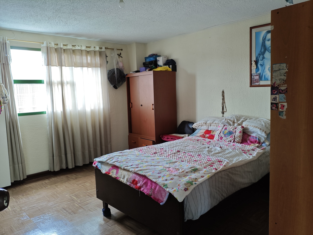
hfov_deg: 67.3
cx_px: 156
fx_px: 235
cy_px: 118
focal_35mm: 26
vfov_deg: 53.1
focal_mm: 4.94
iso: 64
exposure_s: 1/30
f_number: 1.59
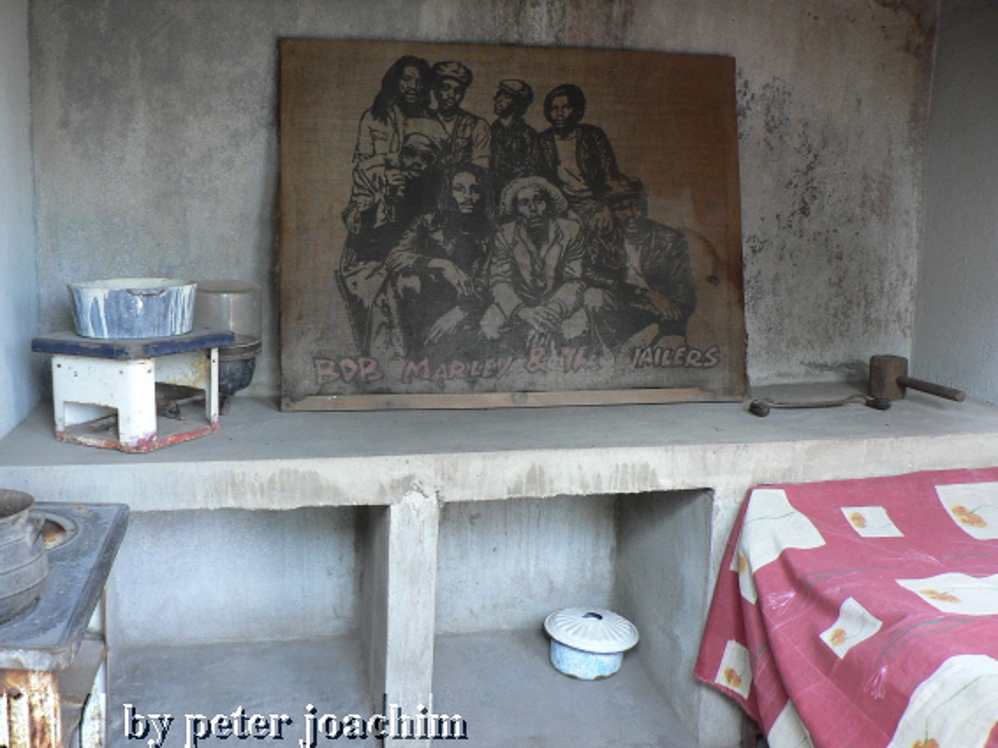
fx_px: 1009
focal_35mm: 35
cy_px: 374
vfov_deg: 40.7
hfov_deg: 52.6
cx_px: 499
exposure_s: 1/30
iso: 150
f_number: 2.8
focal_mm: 6
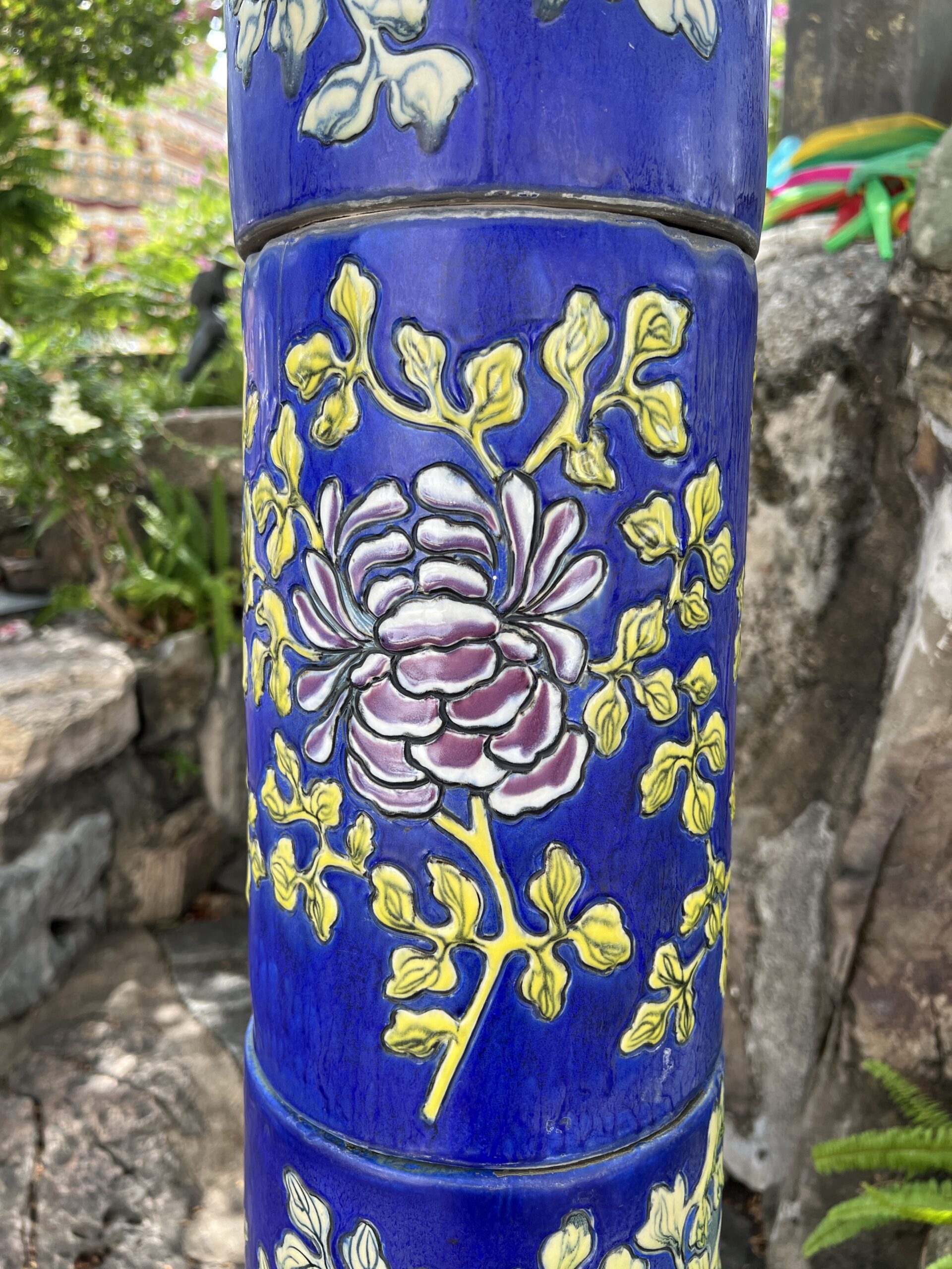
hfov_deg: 53.1
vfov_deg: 67.3
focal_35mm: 26
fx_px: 953
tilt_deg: -10.3
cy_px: 634
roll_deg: -0.5
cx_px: 476
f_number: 1.5
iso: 50
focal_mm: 5.7
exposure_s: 1/448
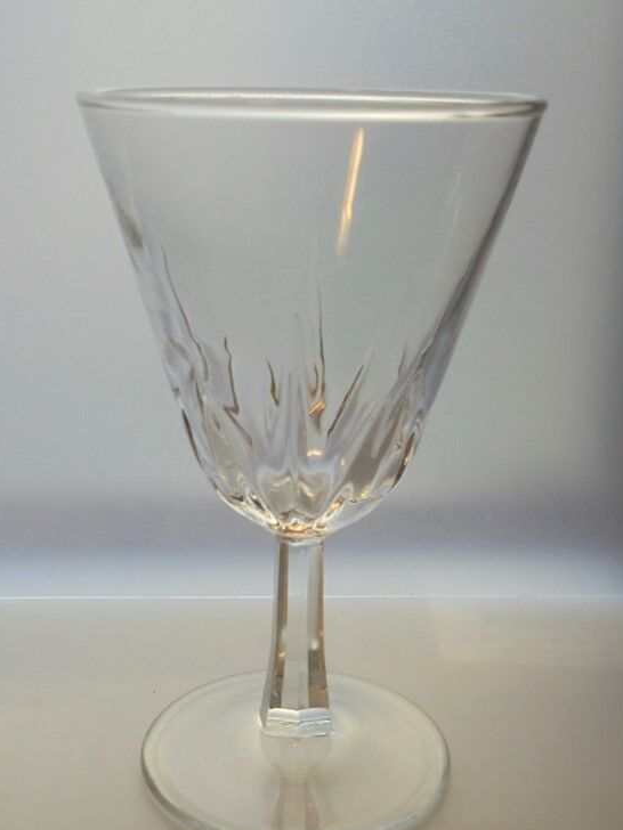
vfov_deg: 40.4
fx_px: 1128
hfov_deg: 30.8
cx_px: 272
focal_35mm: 47
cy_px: 458
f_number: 4.2
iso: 200
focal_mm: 6.9
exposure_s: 1/30
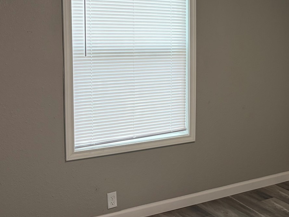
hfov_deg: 32.8
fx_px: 468
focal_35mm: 56
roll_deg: -1.3
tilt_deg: -5.5
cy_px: 77
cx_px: 255
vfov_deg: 26.0
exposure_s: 1/122
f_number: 1.6
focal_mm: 5.96
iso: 100
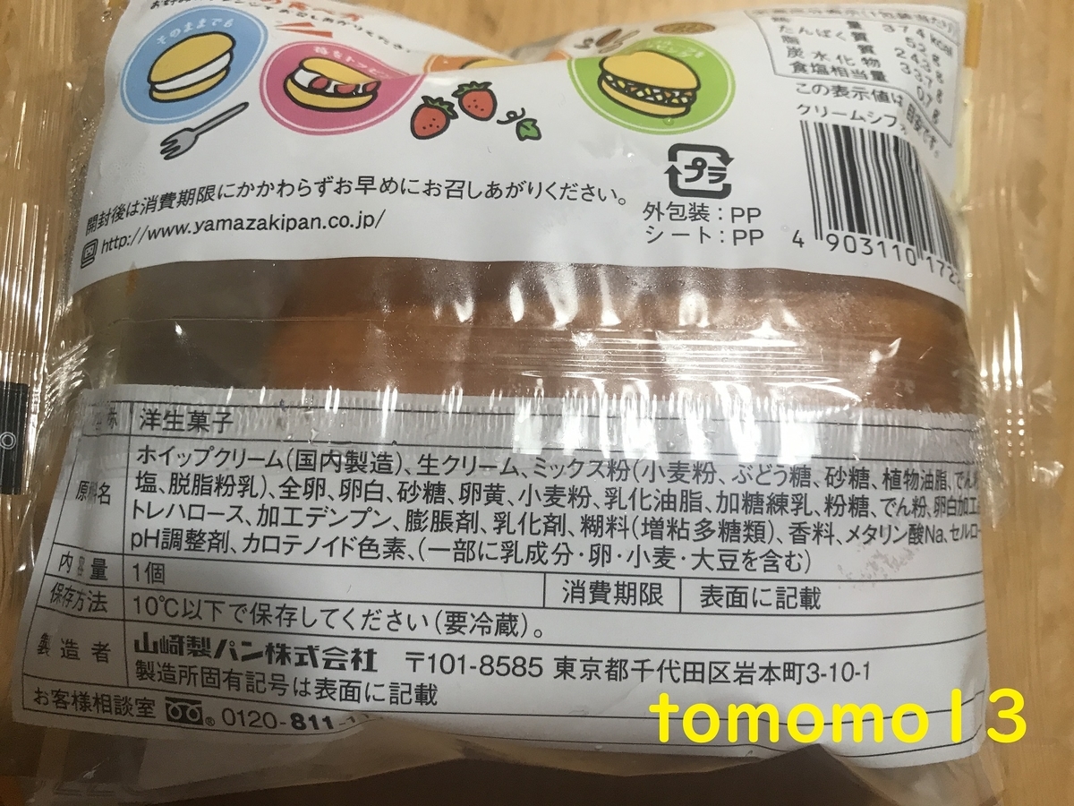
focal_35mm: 28
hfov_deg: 63.4
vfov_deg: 49.7
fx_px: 869
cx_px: 537
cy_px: 403
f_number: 1.8
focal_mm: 3.99
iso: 25
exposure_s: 1/30
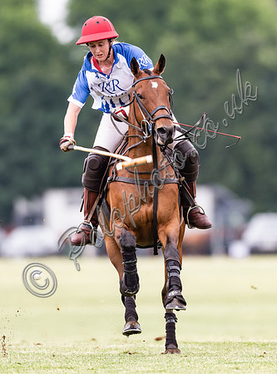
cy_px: 181
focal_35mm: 815
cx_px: 115
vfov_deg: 2.4
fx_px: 8770
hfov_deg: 1.8
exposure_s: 1/1000
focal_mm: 500
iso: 1000
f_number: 4
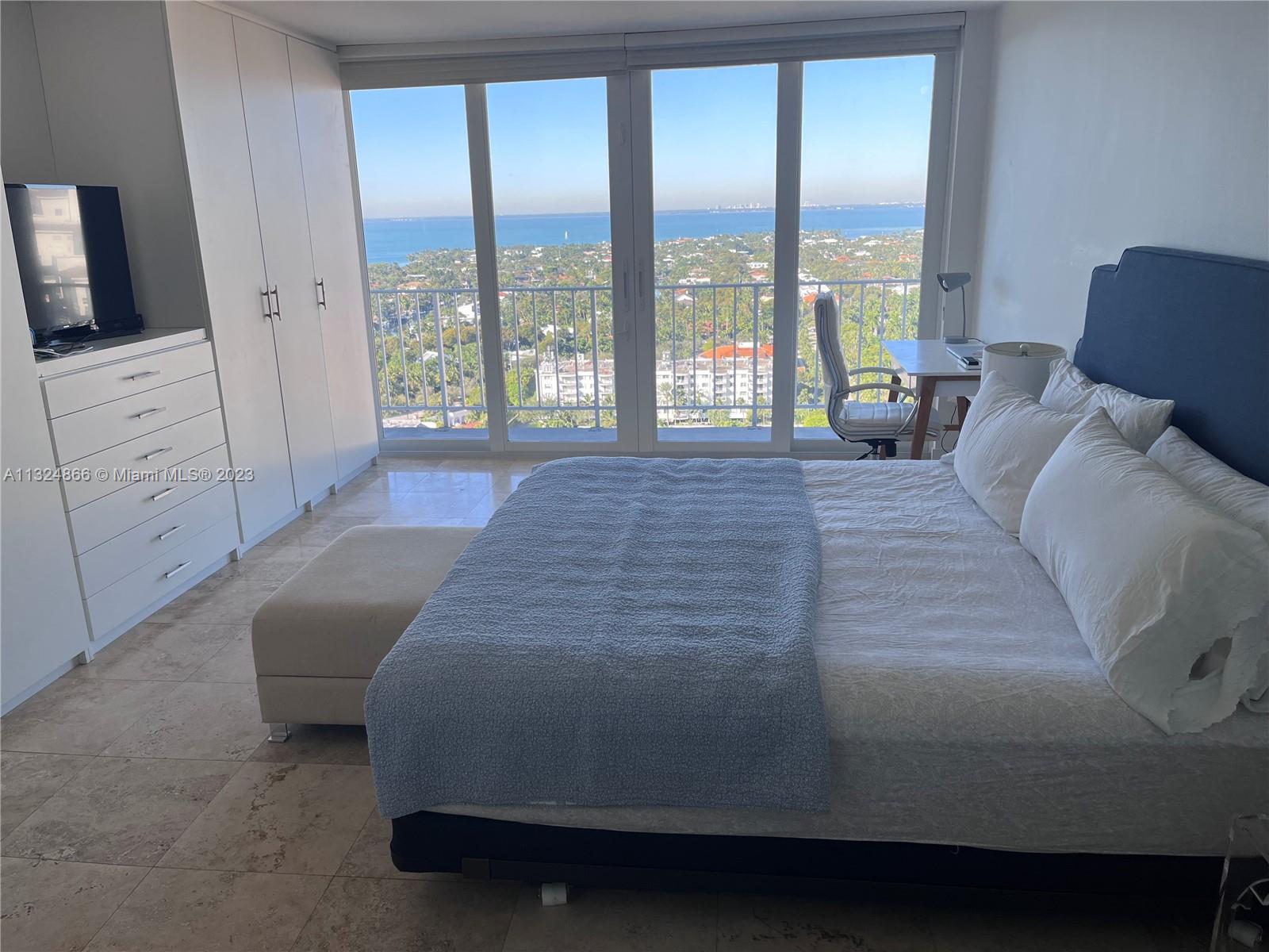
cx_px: 634
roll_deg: +2.6
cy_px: 476
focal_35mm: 26
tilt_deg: -16.8
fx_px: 953
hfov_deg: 67.3
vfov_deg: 53.1
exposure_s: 1/304
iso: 50
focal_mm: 5.1
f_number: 1.6
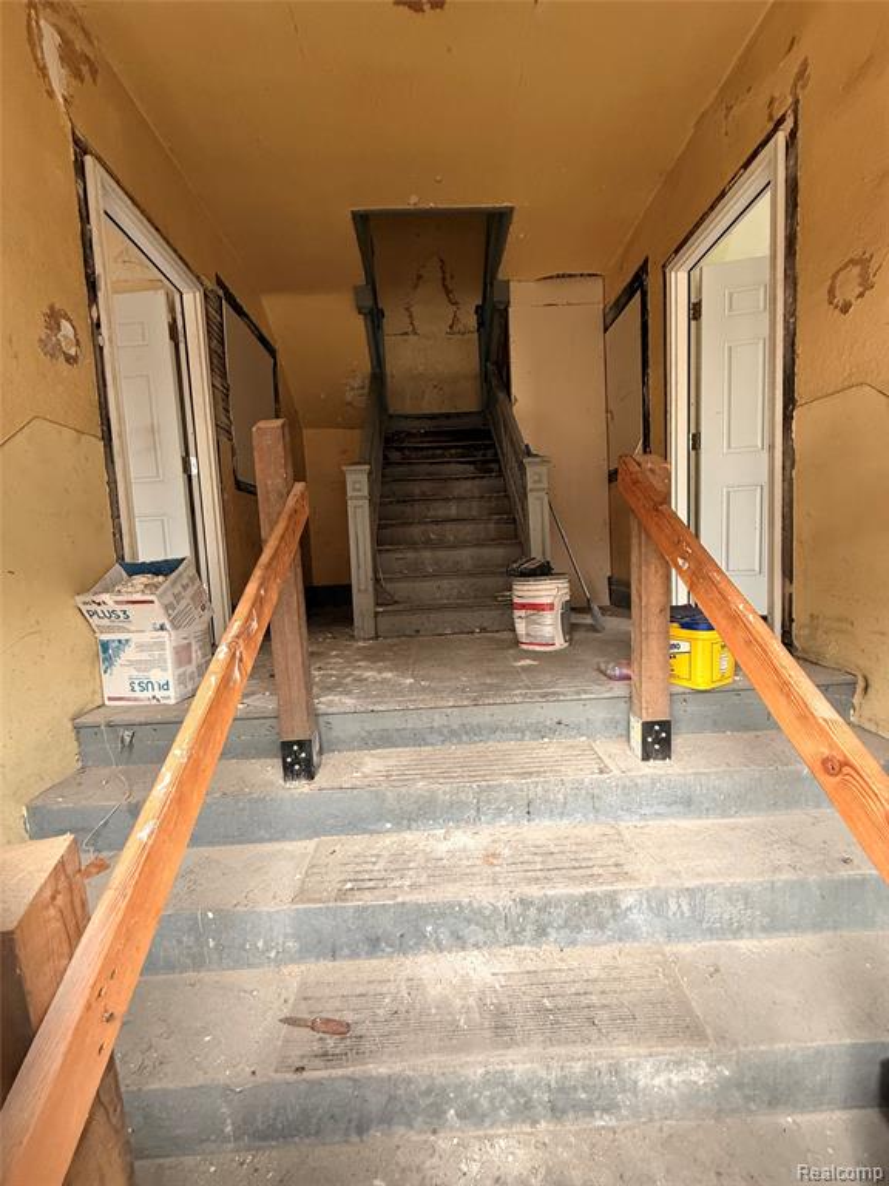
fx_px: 479
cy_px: 593
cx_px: 444
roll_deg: +2.5
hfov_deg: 85.7
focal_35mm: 14
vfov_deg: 102.1
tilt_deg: -4.8
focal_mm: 2.22
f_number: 2.2
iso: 320
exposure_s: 1/60
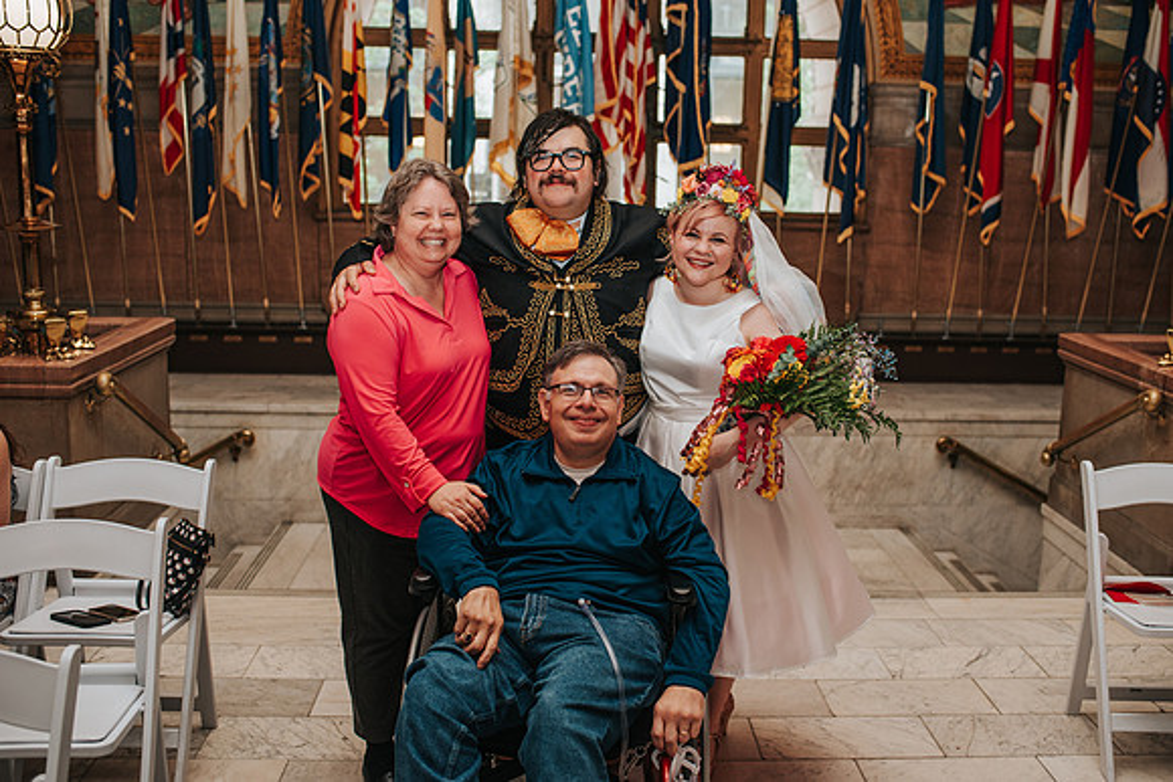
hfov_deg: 52.2
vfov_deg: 36.2
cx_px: 606
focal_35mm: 37
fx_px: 1196
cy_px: 378
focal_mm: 35
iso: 1000
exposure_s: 1/200
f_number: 3.2
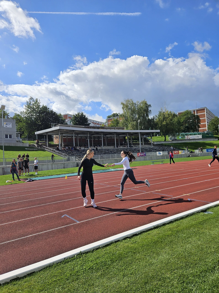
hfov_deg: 58.9
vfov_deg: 73.9
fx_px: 194
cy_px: 146
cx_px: 110
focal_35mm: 23
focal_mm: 5.4
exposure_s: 1/2805
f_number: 1.8
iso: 25
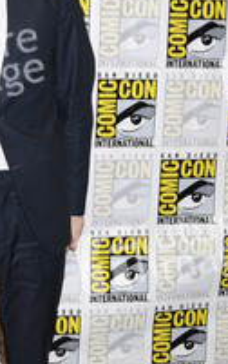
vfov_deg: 28.2
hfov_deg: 17.5
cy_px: 163
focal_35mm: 73
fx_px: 724
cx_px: 5
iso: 200
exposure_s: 1/60
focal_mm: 24
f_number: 3.5
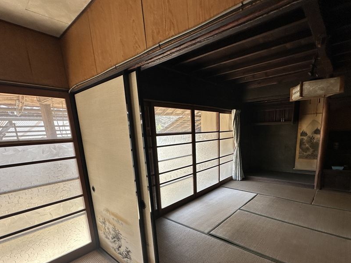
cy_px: 169
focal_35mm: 18
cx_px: 189
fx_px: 183
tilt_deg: -10.4
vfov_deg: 70.1
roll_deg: +2.9
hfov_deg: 87.6
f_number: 2.2
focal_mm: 2.22
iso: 80
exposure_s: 1/99
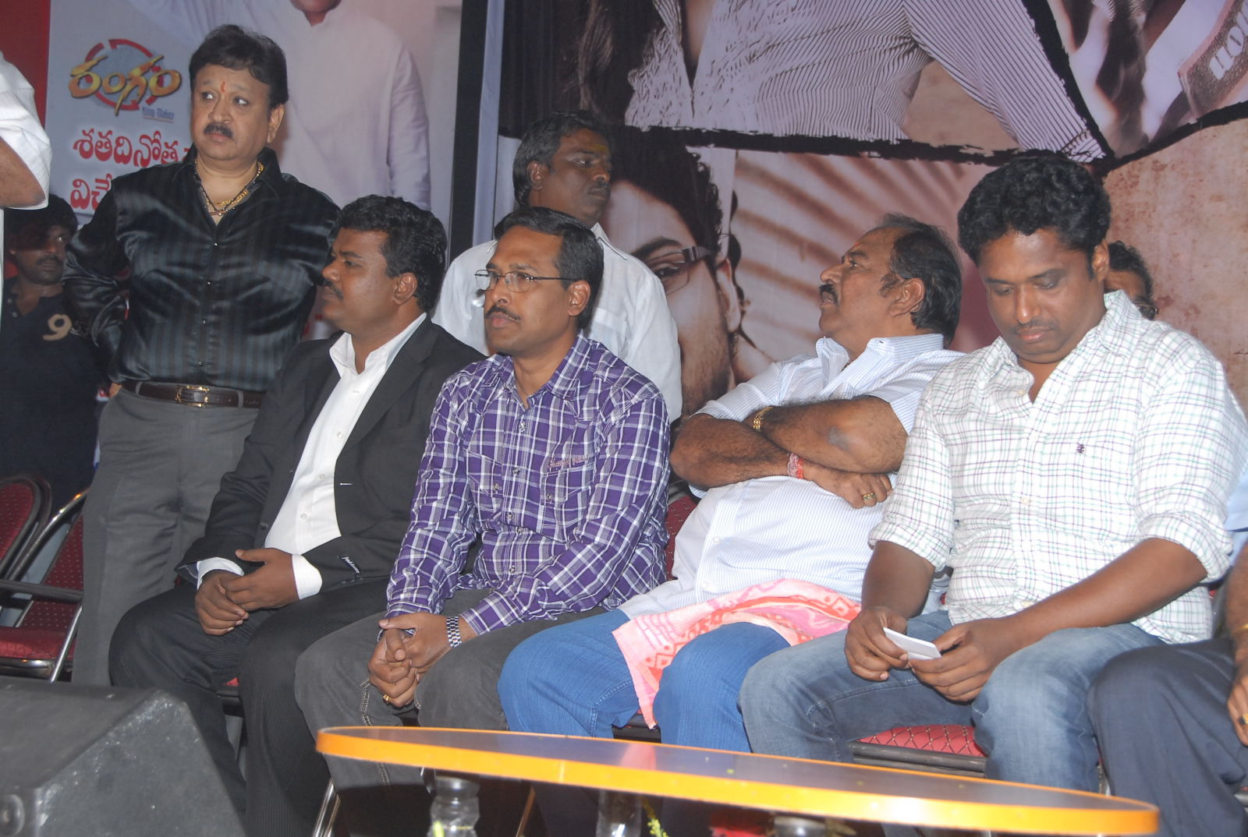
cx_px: 624
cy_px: 418
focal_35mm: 66
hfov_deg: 30.5
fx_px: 2293
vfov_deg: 20.7
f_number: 5.6
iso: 500
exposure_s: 1/125
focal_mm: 44
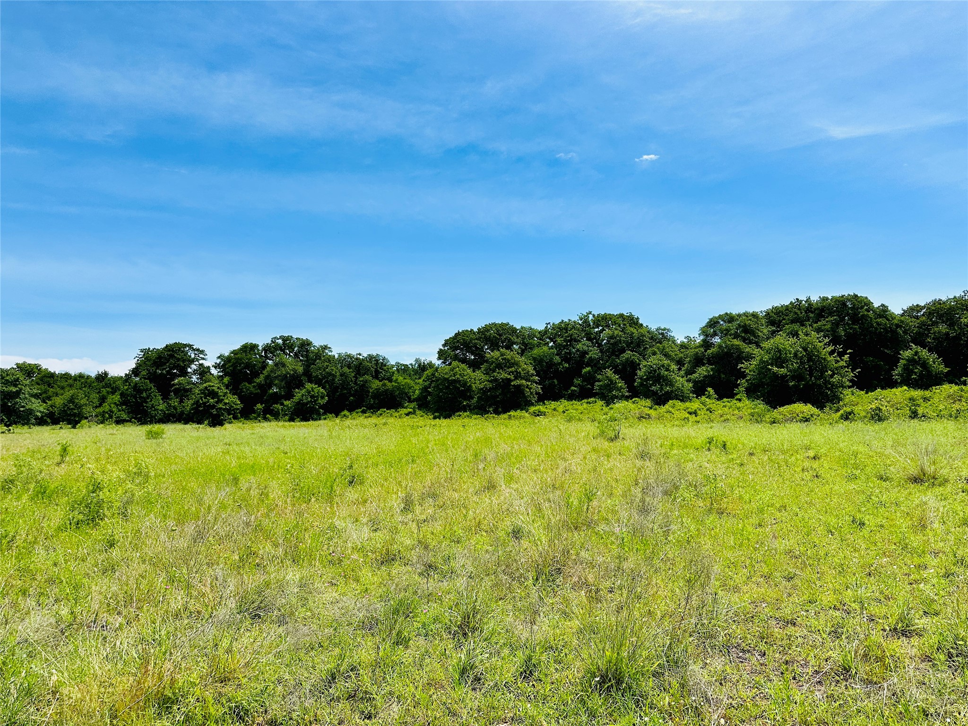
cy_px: 363
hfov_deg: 71.6
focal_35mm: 24
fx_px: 671
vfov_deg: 56.8
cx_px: 484
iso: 80
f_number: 1.78
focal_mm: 6.86
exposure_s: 1/5525
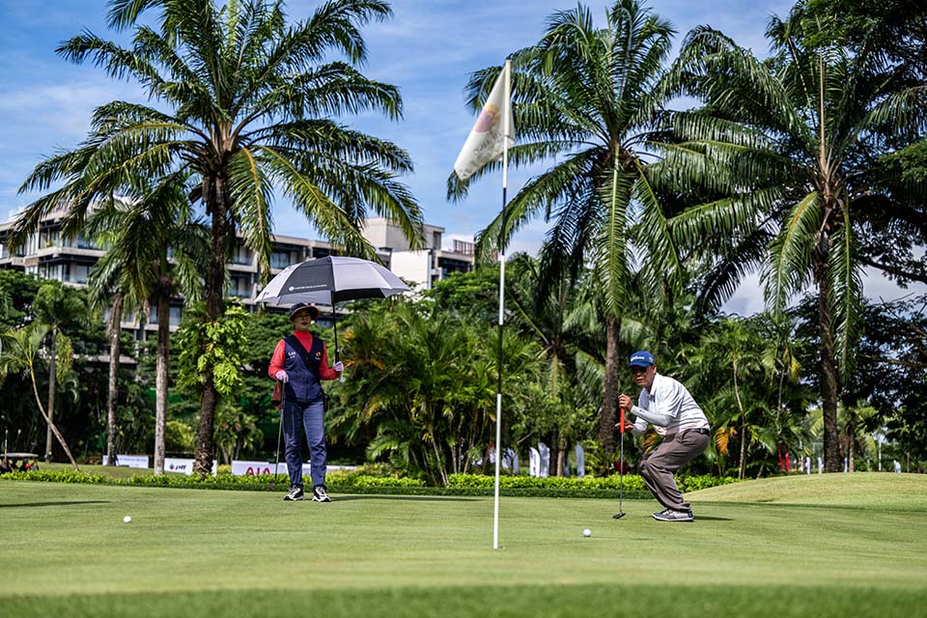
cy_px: 309
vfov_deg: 19.5
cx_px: 464
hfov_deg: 28.8
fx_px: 1802
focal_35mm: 70
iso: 450
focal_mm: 70
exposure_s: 1/5000
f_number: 3.2
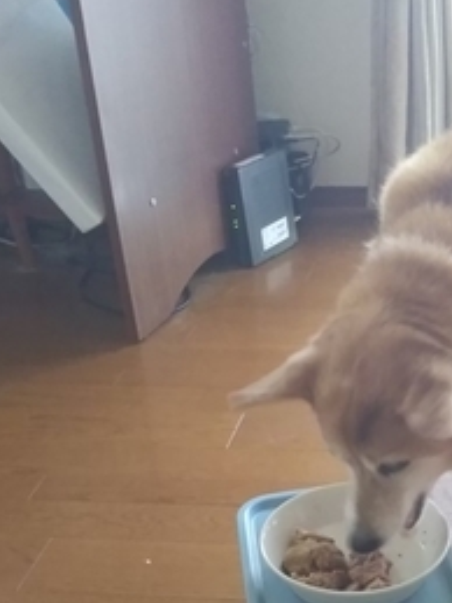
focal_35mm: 58
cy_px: 433
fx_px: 1011
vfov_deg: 32.8
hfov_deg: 24.7
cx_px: 381
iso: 640
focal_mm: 4
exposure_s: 1/15
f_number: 2.2
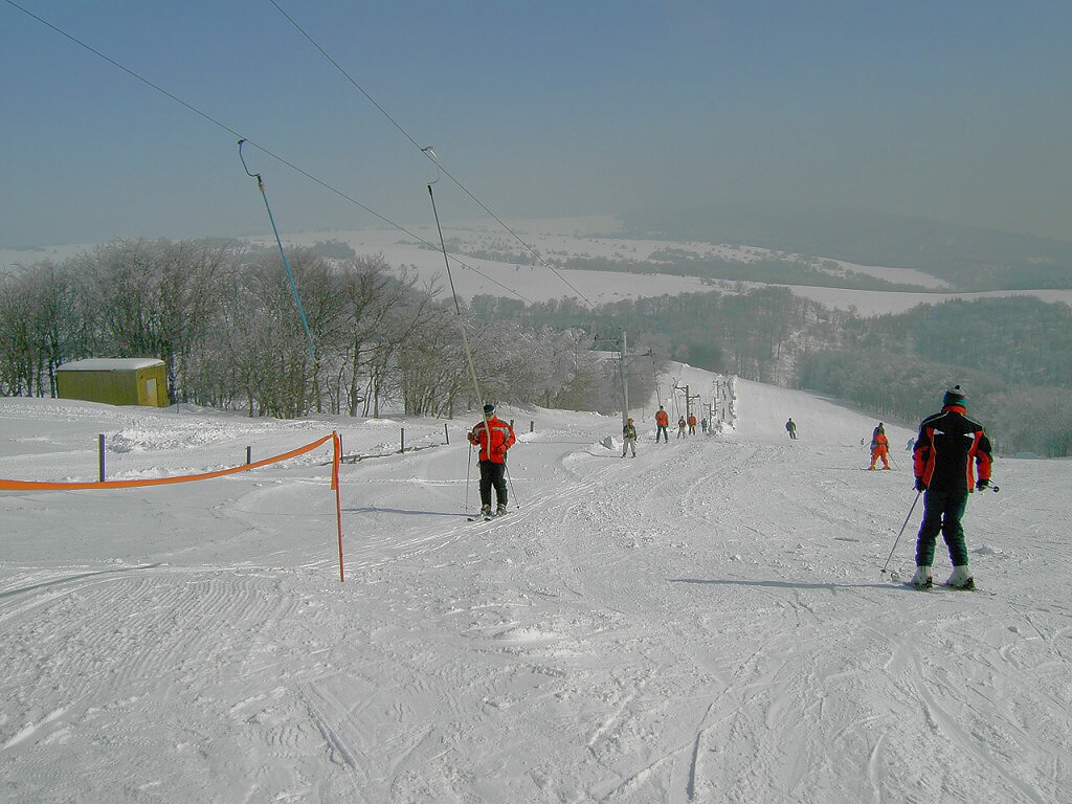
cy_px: 402
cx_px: 536
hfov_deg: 52.6
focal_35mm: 35
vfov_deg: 40.7
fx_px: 1084
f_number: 6.7
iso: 100
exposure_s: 1/1500
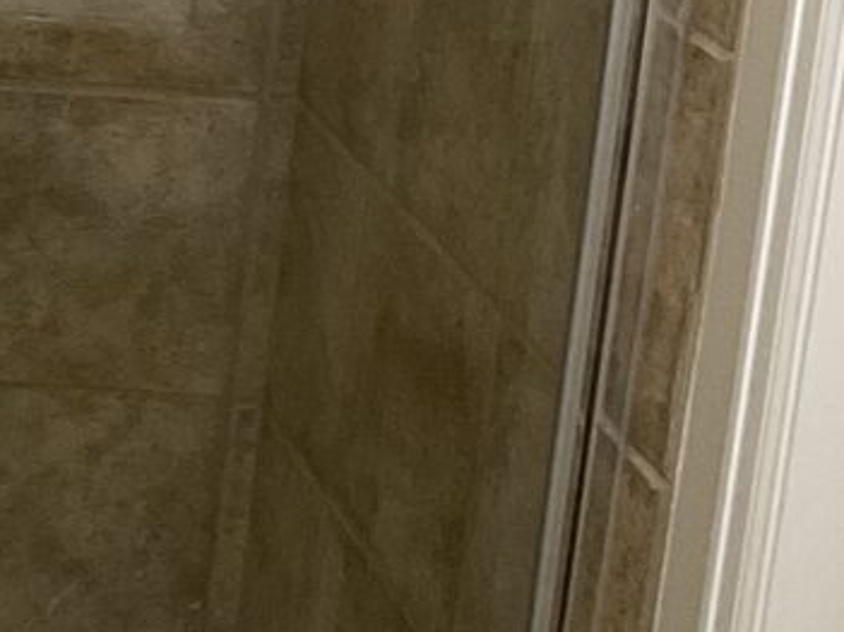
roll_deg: -2.5
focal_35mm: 119
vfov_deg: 11.8
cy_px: -370
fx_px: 2900
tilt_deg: -8.7
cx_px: -815
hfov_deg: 14.1
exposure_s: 1/120
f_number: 1.8
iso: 64
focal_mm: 3
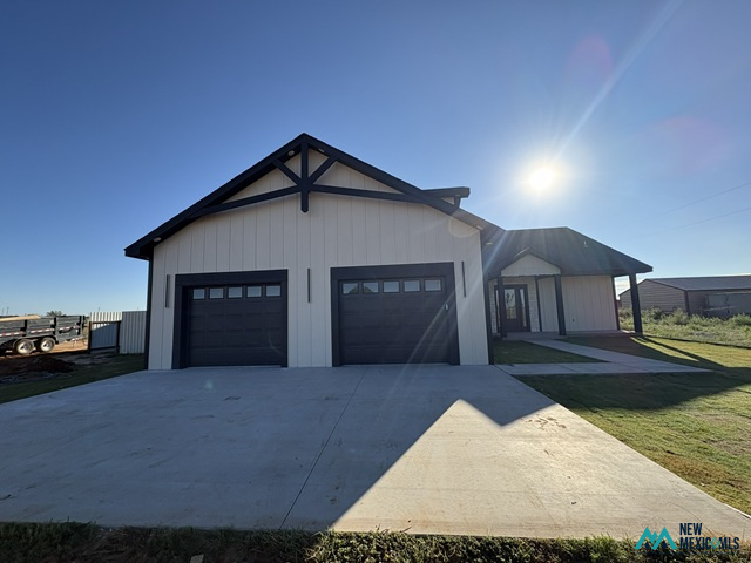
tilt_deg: +6.6
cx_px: 376
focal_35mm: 14
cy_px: 282
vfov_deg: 85.7
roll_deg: +1.8
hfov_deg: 102.1
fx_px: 304
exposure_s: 1/1567
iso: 64
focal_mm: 2.22
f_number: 2.2
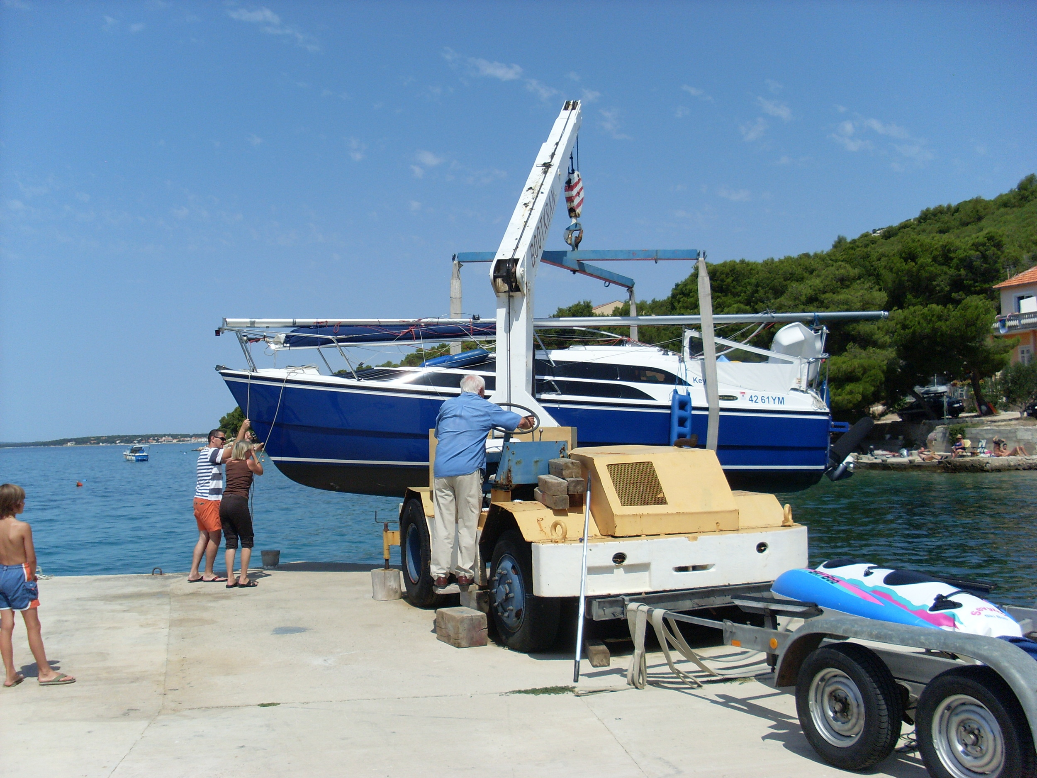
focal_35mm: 38
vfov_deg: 37.7
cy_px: 389
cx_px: 518
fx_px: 1138
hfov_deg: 49.0
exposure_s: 1/350
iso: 80
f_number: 7.7
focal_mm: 6.3
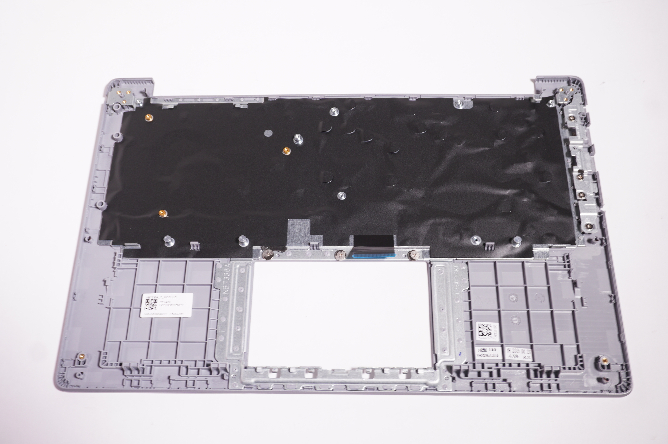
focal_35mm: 36
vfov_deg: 36.8
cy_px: 222
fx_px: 667
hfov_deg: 53.2
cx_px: 334
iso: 125
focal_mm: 24
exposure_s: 1/13
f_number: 5.6
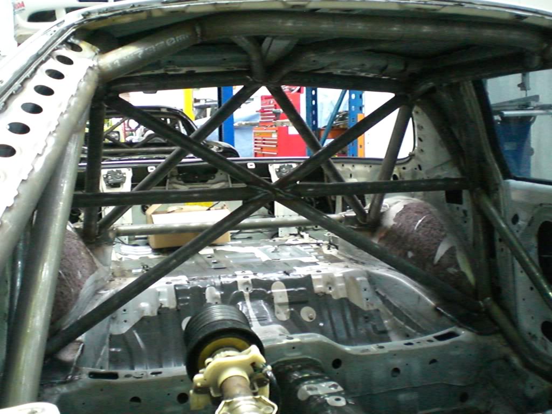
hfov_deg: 49.0
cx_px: 276
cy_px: 207
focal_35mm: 38
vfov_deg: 37.7
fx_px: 606
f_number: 3.1
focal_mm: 6.3
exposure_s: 1/125
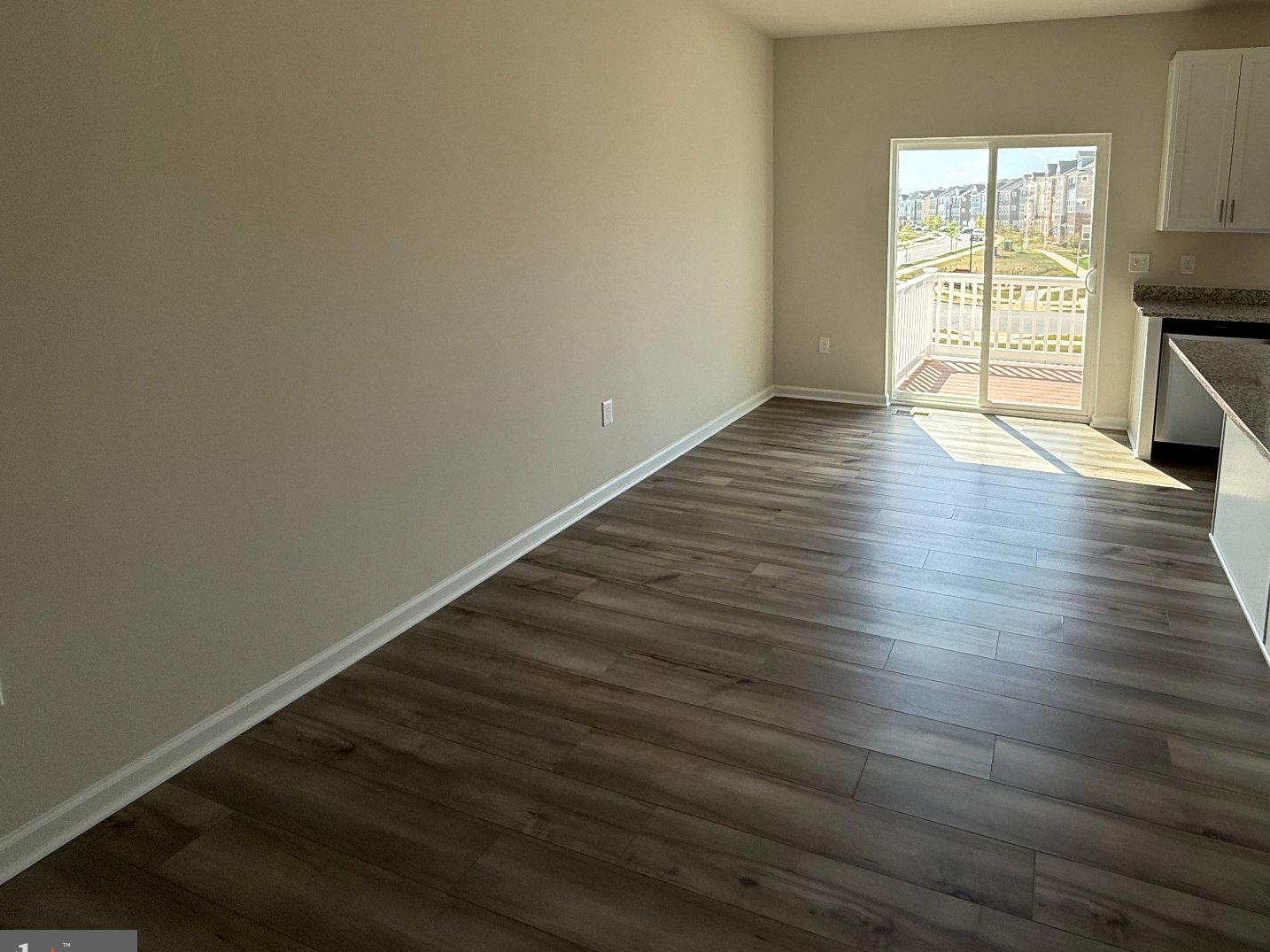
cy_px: 322
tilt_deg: -6.9
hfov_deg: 79.6
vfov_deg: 64.4
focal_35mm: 20
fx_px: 734
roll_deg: +0.3
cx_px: 823
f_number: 2.2
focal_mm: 2.22
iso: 64
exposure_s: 1/424
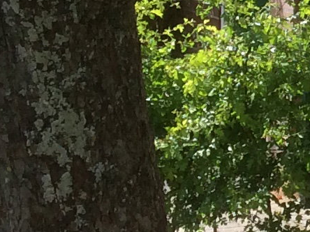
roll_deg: -0.6
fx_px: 1907
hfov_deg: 7.8
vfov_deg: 6.9
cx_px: 986
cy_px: -139
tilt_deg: +1.2
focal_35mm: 213
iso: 32
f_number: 2.2
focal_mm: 4.15
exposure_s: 1/1026
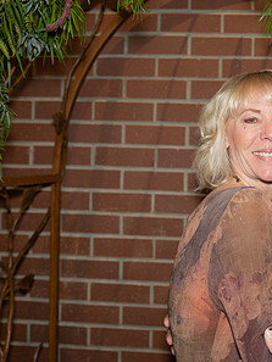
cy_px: 152
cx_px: 249
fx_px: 471
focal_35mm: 45
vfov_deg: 41.9
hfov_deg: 30.7
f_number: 2.8
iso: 1250
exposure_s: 1/125
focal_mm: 24
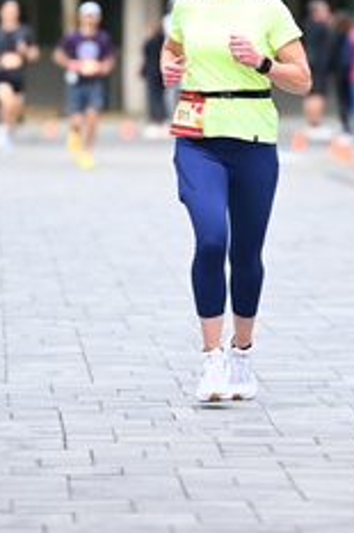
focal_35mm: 343
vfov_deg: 6.0
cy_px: 85
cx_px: 220
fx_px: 5066
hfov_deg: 4.0
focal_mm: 145
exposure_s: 1/1600
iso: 1000
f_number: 2.8
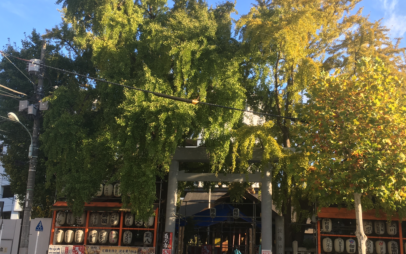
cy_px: 147
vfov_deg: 33.5
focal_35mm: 38
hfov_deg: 51.5
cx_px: 203
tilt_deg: +14.7
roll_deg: -1.0
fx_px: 420
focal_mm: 4.15
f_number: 2.2
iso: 25
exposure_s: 1/305
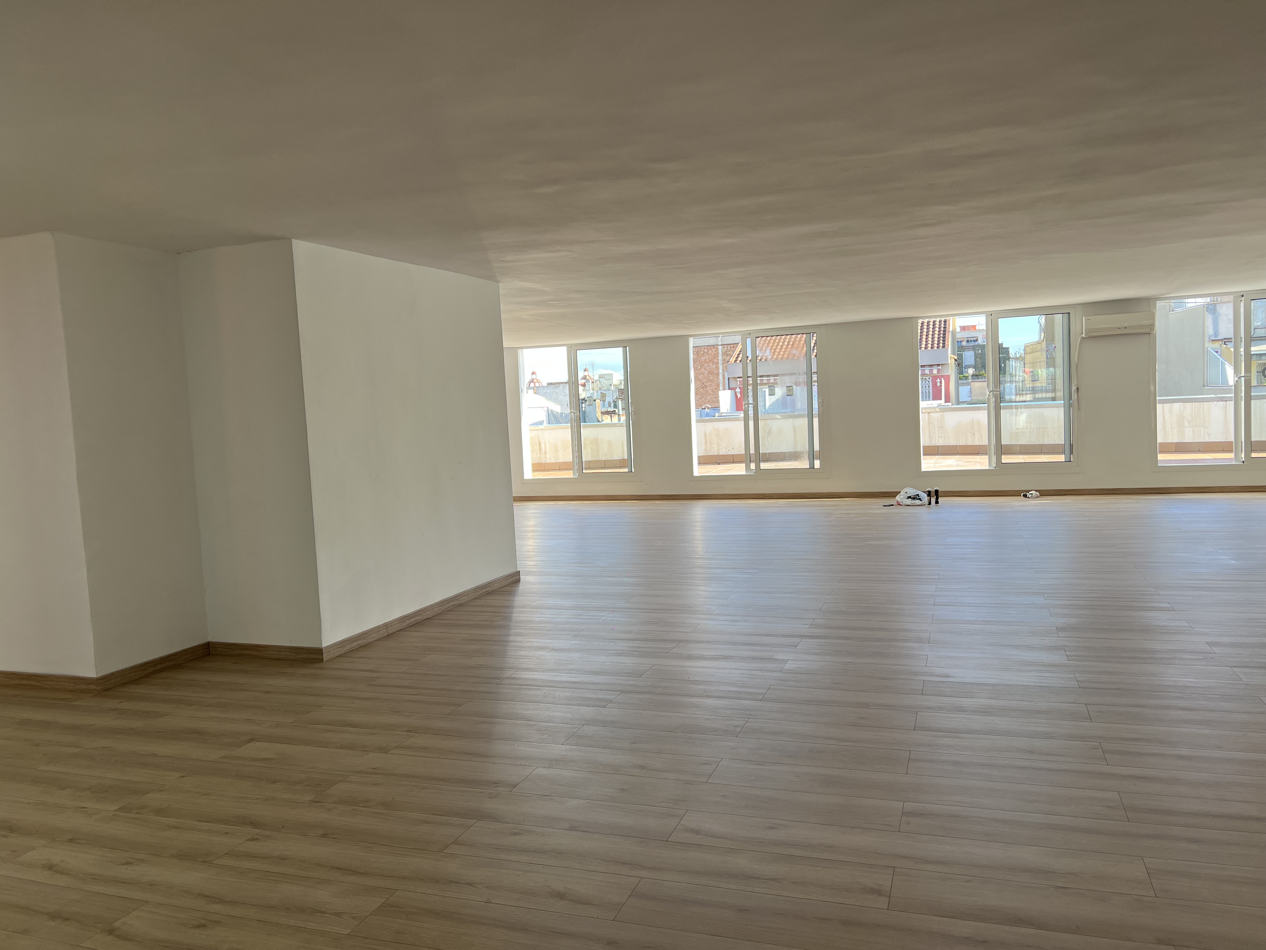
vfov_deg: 53.1
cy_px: 475
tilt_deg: -3.5
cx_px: 633
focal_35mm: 26
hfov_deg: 67.3
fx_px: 951
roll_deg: +2.3
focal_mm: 5.7
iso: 40
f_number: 1.5
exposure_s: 1/290
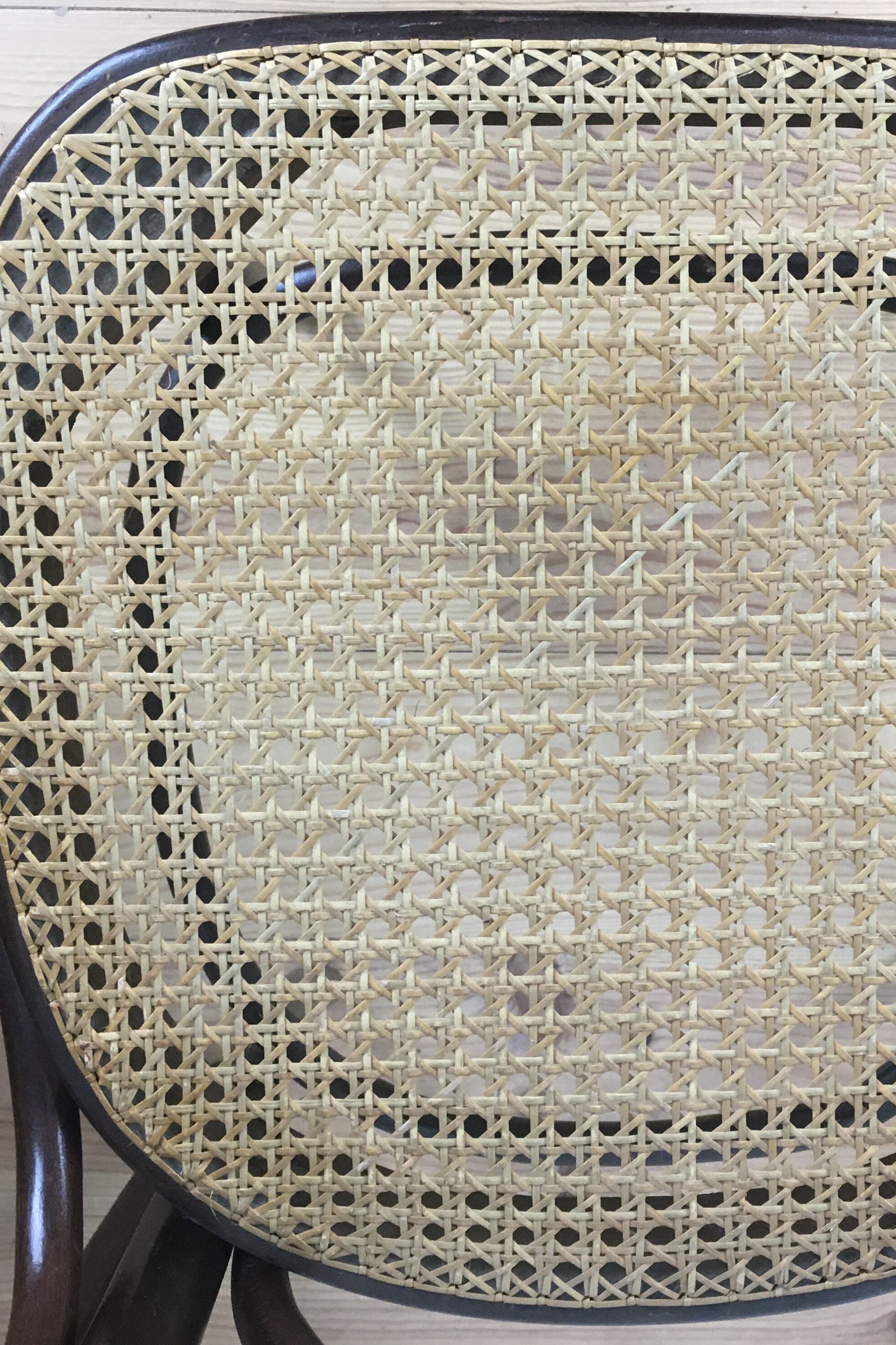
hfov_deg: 32.3
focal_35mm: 41
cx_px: 614
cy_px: 666
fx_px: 1531
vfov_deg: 47.4
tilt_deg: -81.7
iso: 64
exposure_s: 1/33
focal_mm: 4.15
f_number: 2.2
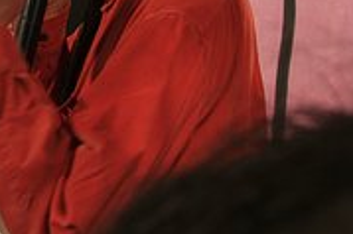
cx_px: -51
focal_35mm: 103
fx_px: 1009
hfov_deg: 18.9
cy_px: -84
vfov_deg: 12.8
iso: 400
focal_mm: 24
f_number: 5.6
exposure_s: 1/30
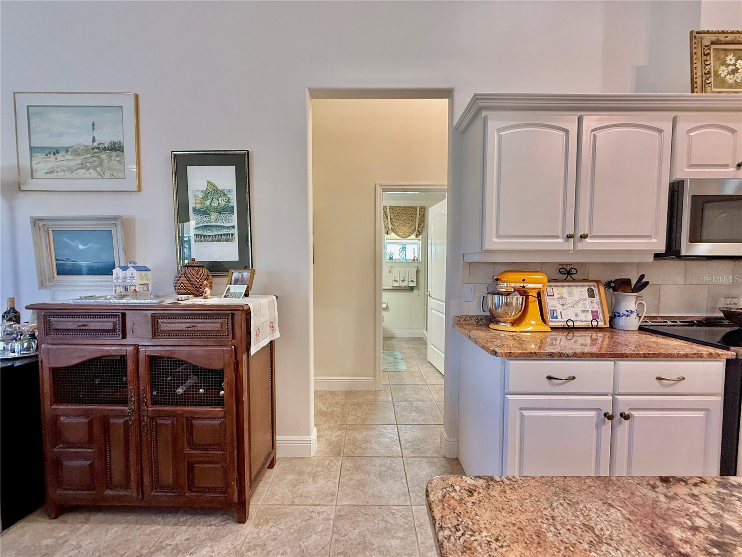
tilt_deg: -1.2
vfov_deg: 85.7
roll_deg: +0.5
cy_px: 278
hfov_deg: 102.1
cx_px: 371
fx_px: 300
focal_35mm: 14
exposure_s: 1/60
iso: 200
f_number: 2.2
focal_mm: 2.22
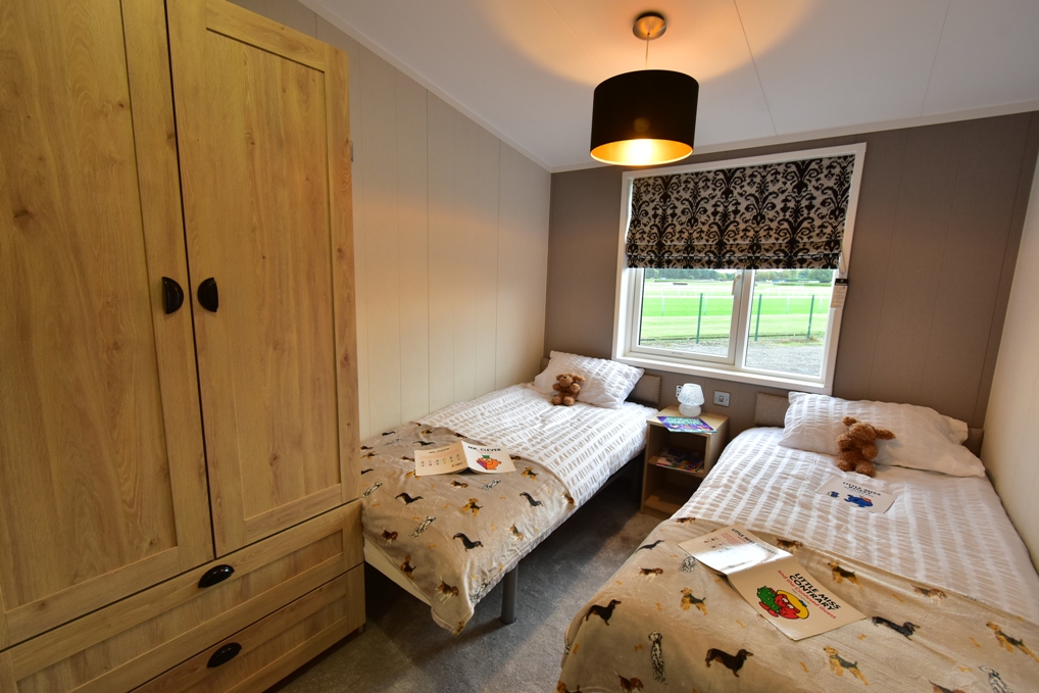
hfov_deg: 100.4
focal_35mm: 15
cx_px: 520
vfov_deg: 77.3
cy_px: 346
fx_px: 433
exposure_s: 1/50
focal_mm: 10
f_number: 5.6
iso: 400
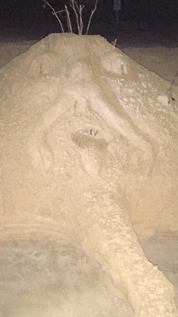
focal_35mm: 59
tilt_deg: -11.3
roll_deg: -0.7
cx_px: 89
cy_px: 140
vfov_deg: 35.4
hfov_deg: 20.4
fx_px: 495
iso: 1600
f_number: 2.2
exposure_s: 1/16
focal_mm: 4.15
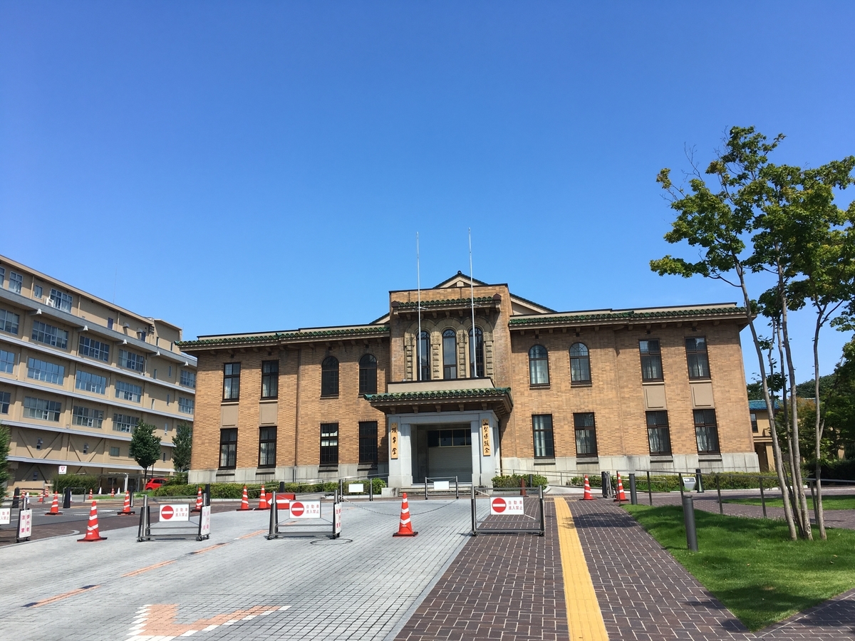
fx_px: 716
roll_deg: +2.0
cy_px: 320
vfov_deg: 48.2
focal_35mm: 29
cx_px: 428
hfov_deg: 61.7
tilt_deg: +13.4
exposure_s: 1/1131
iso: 25
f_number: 2.2
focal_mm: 4.15
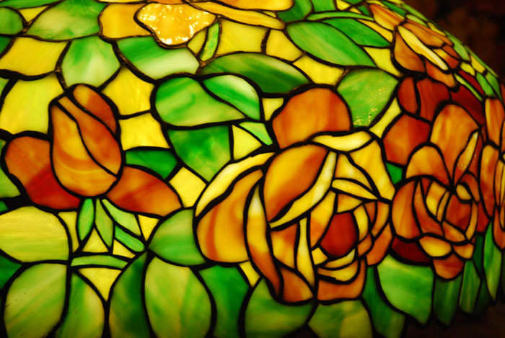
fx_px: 927
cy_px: 169
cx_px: 252
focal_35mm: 66
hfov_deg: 30.5
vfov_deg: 20.7
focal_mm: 44
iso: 900
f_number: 4.5
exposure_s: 1/40
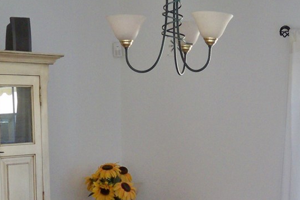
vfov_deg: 13.9
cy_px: 253
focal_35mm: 95
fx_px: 792
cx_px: 130
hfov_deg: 21.4
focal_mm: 6.3
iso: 250
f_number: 3.1
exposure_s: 1/60
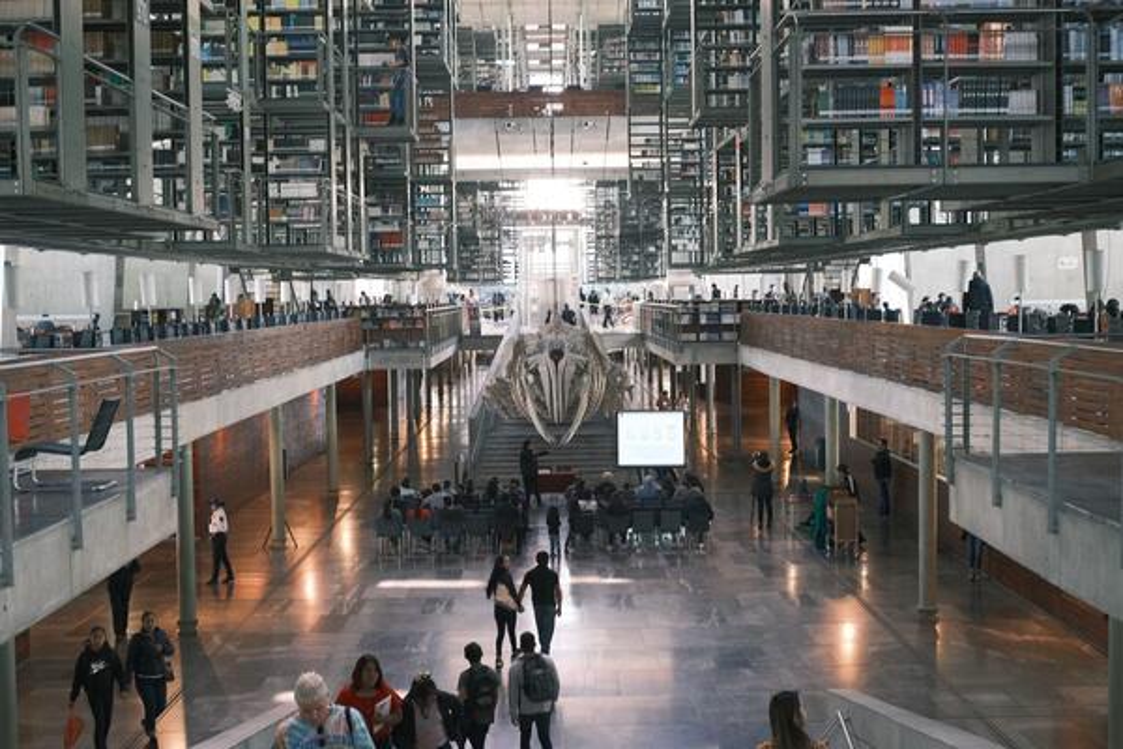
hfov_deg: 37.5
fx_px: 1653
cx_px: 562
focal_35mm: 53
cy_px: 374
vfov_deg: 25.5
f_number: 3.6
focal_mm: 35
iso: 2000
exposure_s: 1/60
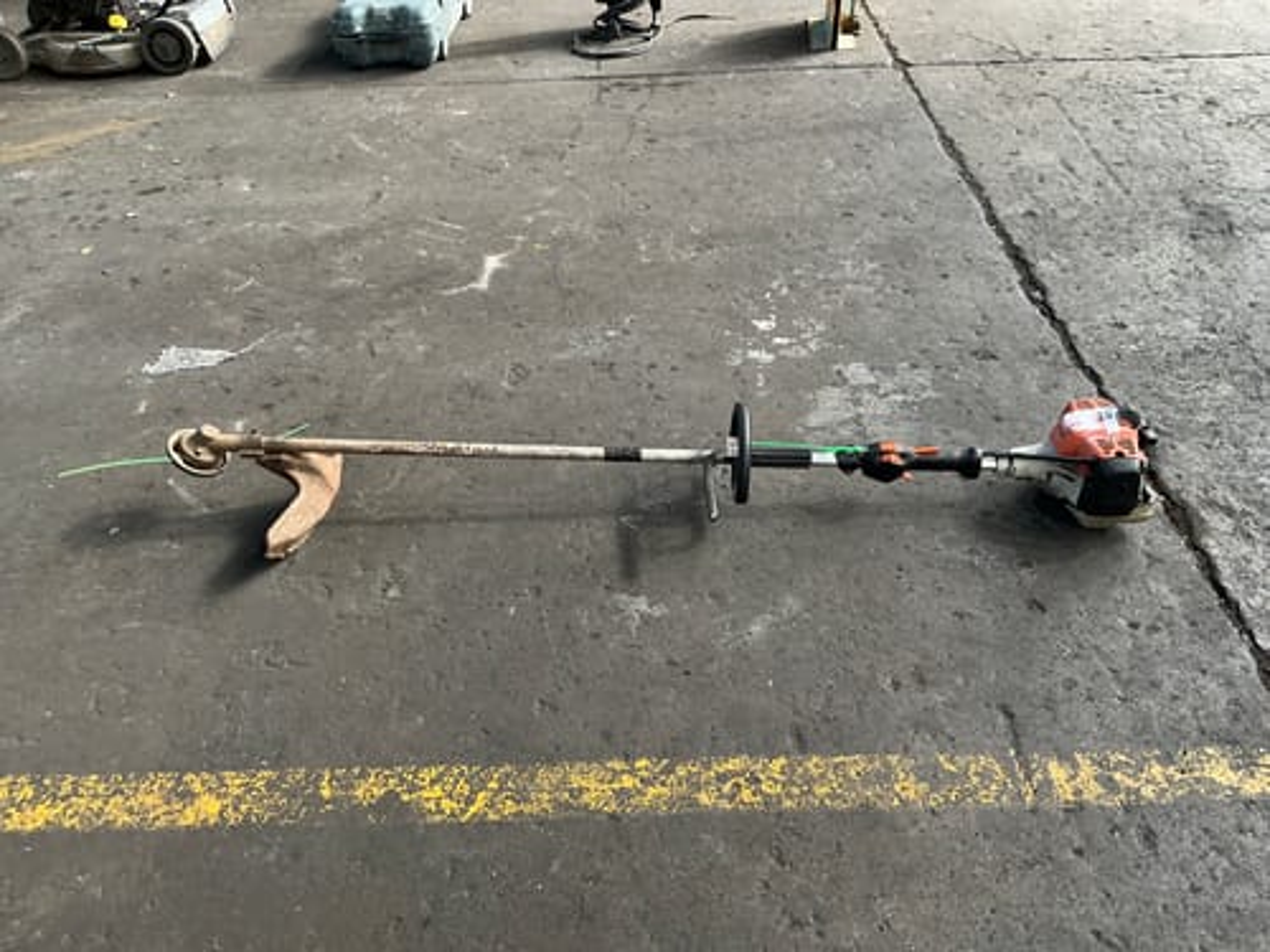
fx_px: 1027
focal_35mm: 28
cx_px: 635
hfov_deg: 63.4
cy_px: 476
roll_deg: +2.9
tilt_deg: -38.4
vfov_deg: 49.7
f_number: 1.8
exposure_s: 1/60
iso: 80
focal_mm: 3
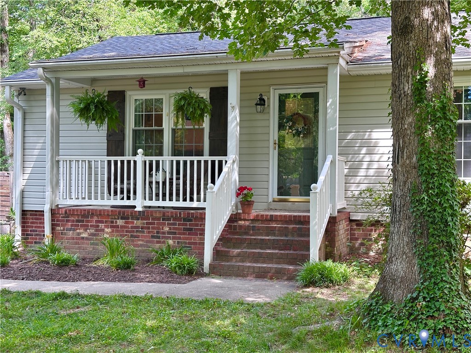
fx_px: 653
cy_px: 176
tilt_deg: +0.4
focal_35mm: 48
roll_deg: -0.5
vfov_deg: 30.3
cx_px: 236
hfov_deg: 39.7
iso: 50
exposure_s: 1/152
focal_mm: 6.86
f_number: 1.78
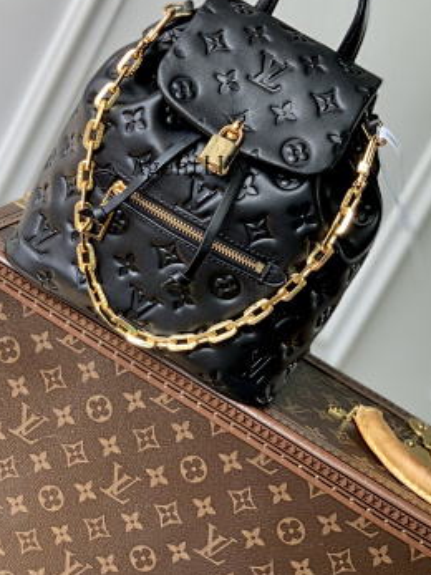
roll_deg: -27.9
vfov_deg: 25.8
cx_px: 196
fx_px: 1246
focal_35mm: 75
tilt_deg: -11.7
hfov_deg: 19.6
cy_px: 164
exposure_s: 1/122
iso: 16
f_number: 2.4
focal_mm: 6
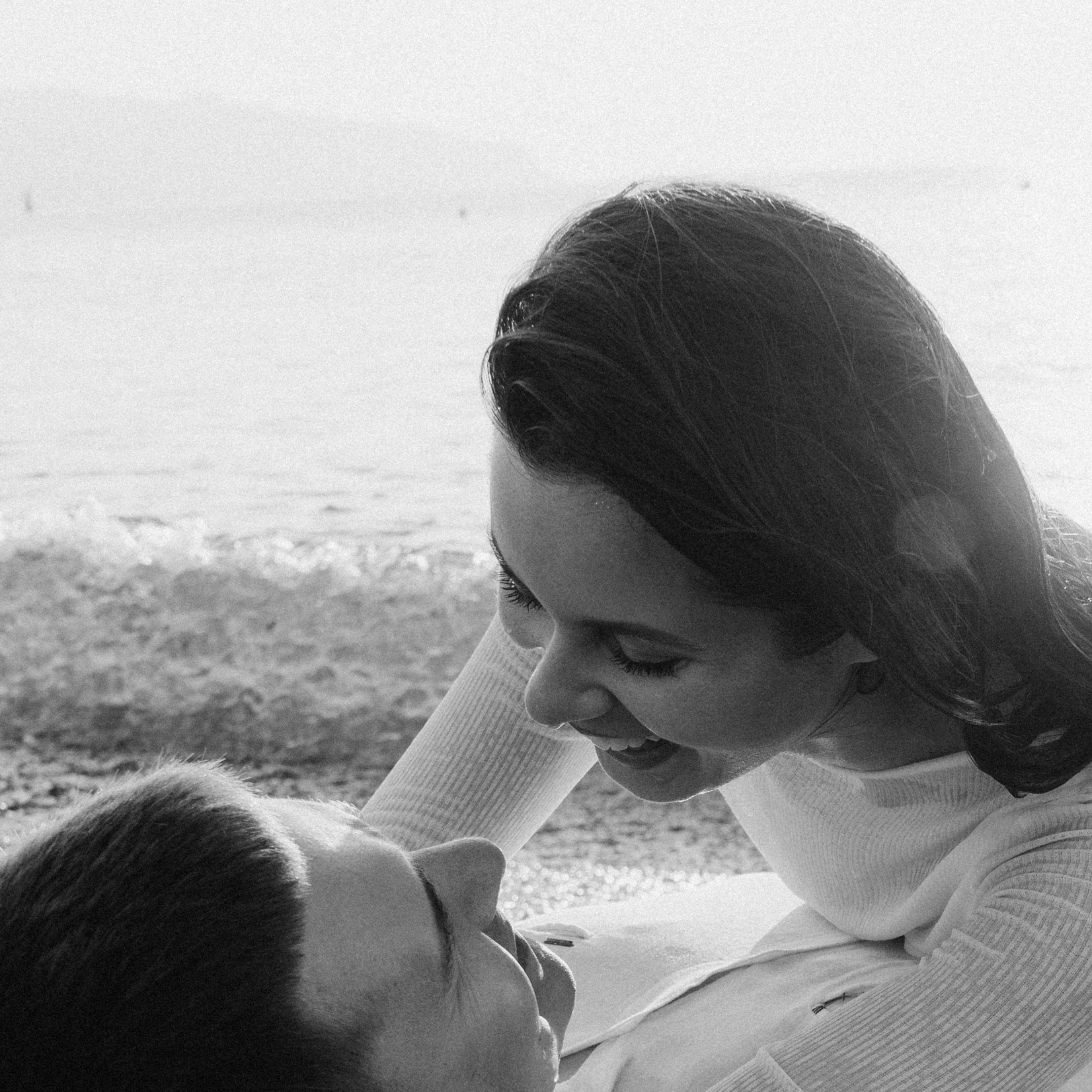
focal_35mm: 79
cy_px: 964
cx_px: 828
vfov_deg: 21.5
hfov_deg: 21.7
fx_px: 2820
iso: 500
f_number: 9
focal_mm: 40
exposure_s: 1/500
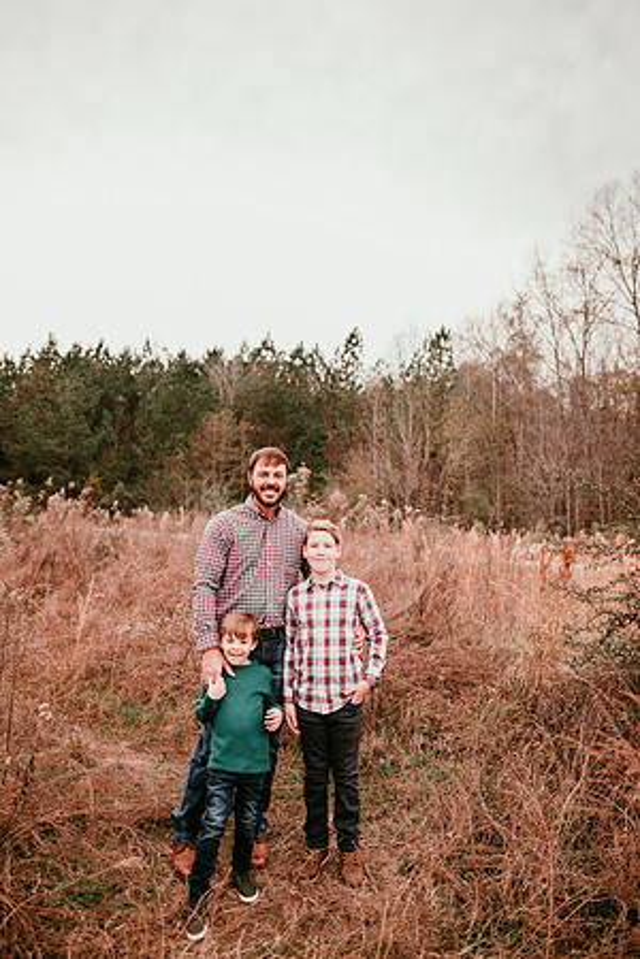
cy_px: 480
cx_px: 320
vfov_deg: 73.7
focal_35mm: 24
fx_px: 640
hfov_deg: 53.1
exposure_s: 1/160
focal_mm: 24
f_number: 2.2
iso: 100
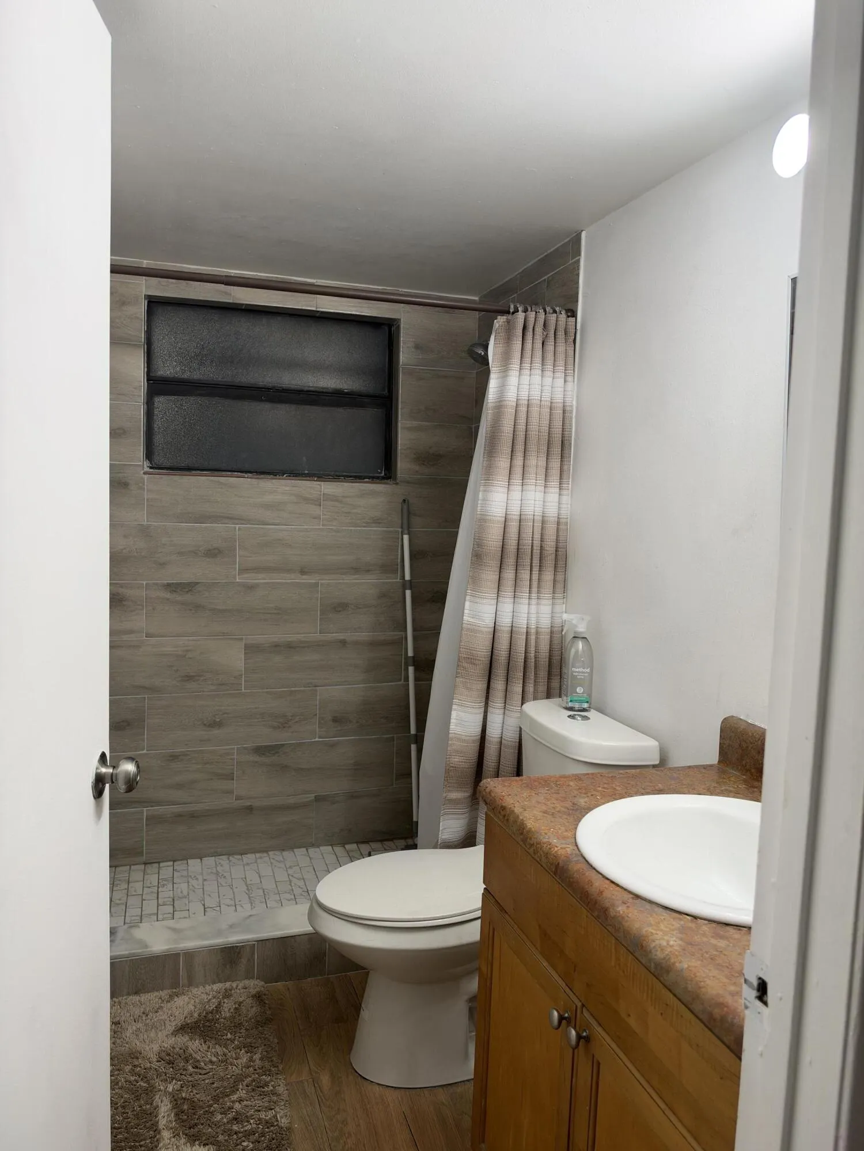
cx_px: 432
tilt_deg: -2.5
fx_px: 799
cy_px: 576
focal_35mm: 24
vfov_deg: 71.6
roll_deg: -1.3
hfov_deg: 56.8
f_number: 1.8
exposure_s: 1/120
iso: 100
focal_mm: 6.93
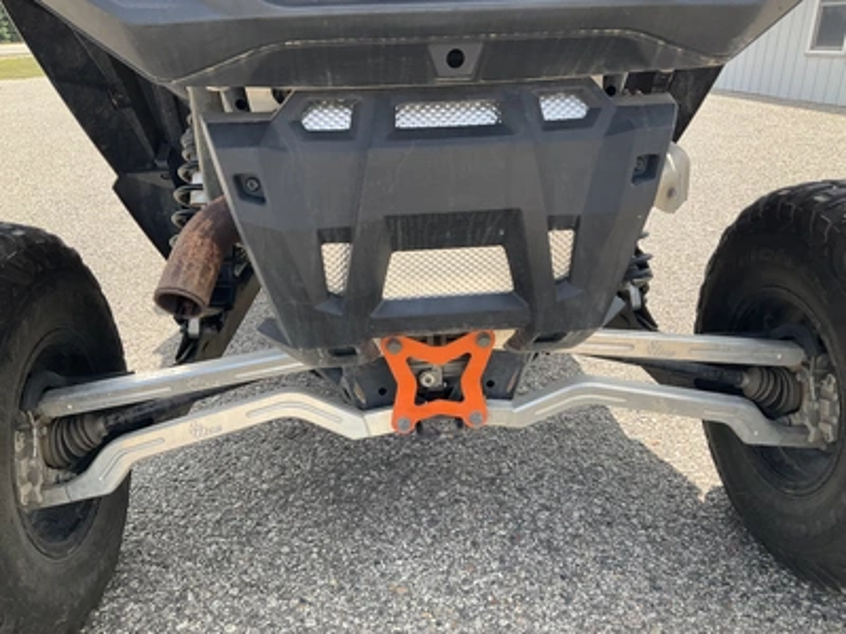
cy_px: 317
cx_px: 423
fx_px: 709
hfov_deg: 61.7
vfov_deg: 48.2
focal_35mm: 29
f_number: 1.8
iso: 25
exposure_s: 1/389
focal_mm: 3
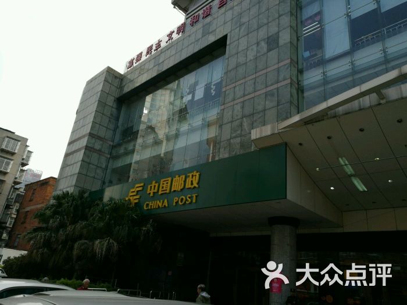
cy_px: 152
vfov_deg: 51.4
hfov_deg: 65.3
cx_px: 204
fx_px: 317
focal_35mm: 27
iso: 50
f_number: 2.2
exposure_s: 1/476
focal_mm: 4.5
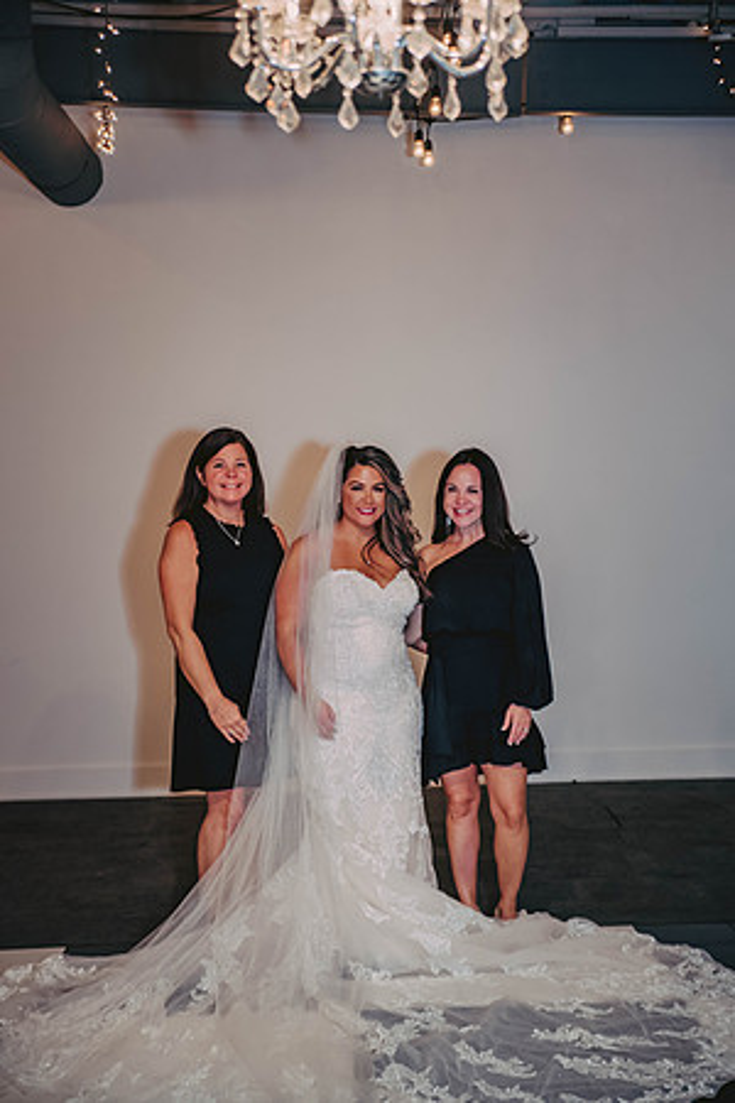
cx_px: 368
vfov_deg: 31.0
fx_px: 1990
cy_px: 552
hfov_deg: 20.9
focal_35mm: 65
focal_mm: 65
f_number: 3.2
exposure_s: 1/60
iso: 1250
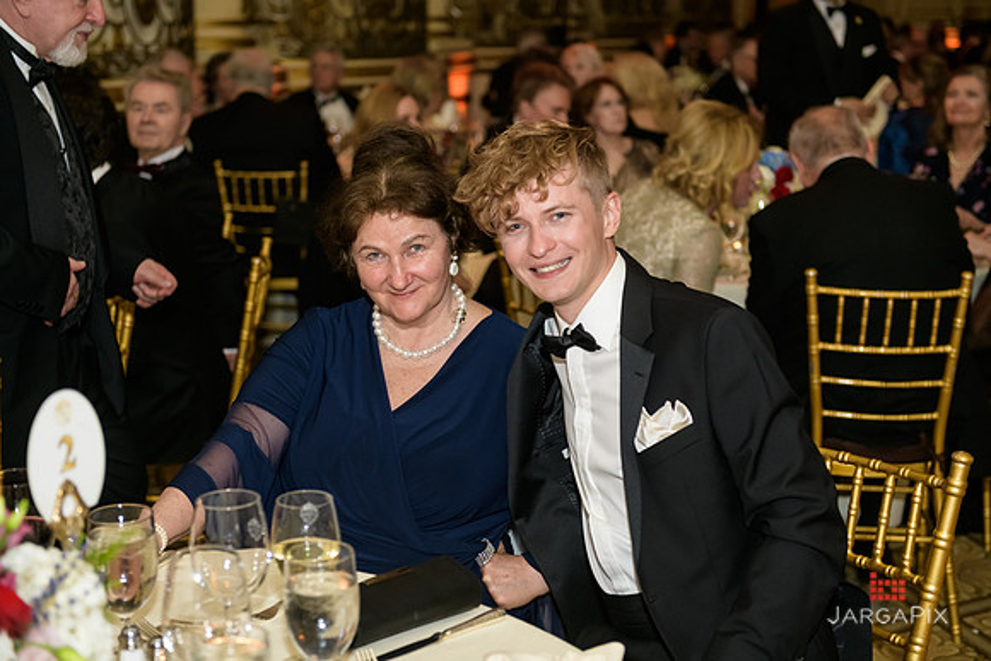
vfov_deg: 23.4
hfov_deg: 34.5
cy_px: 330
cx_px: 496
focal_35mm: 58
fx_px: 1597
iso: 1600
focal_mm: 58
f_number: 3.2
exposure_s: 1/125
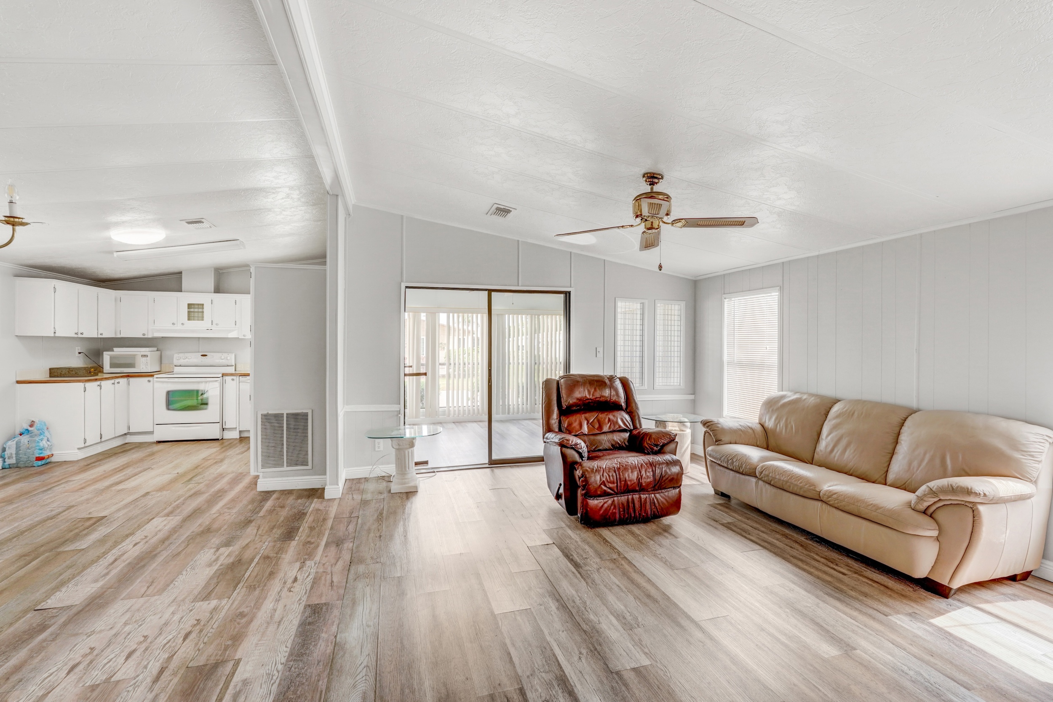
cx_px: 526
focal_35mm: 16
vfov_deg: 73.8
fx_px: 468
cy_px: 351
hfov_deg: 96.7
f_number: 8
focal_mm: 16
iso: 400
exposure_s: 1/25
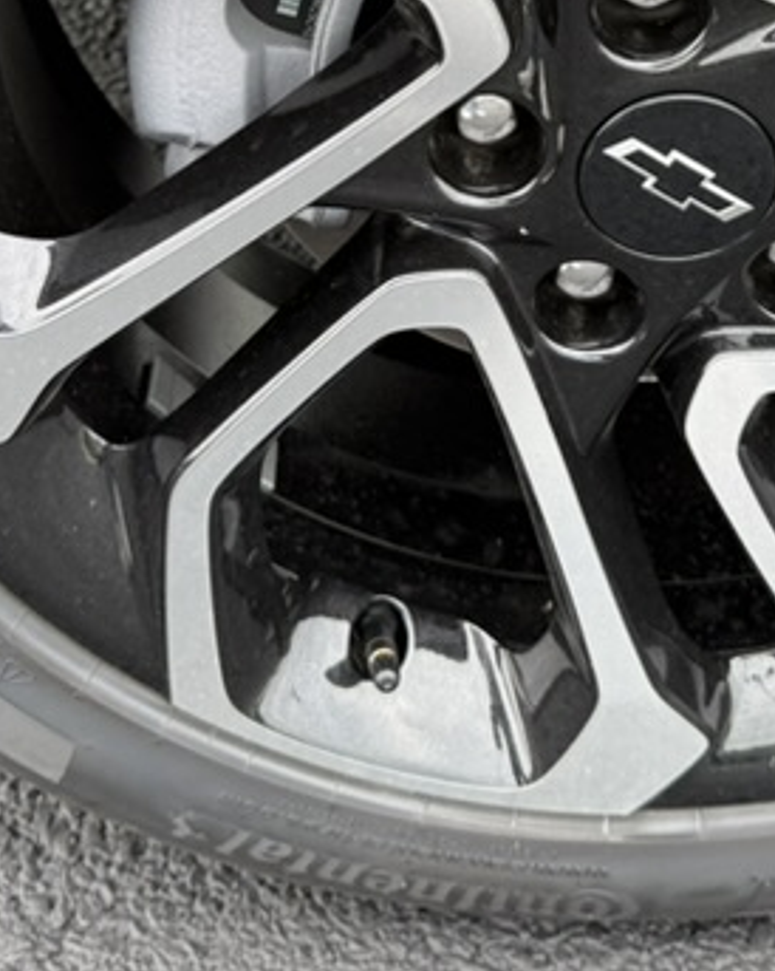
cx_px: 512
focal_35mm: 70
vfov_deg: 25.4
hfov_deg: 21.8
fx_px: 2009
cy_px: -65
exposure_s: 1/314
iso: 100
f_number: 1.78
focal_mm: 6.76
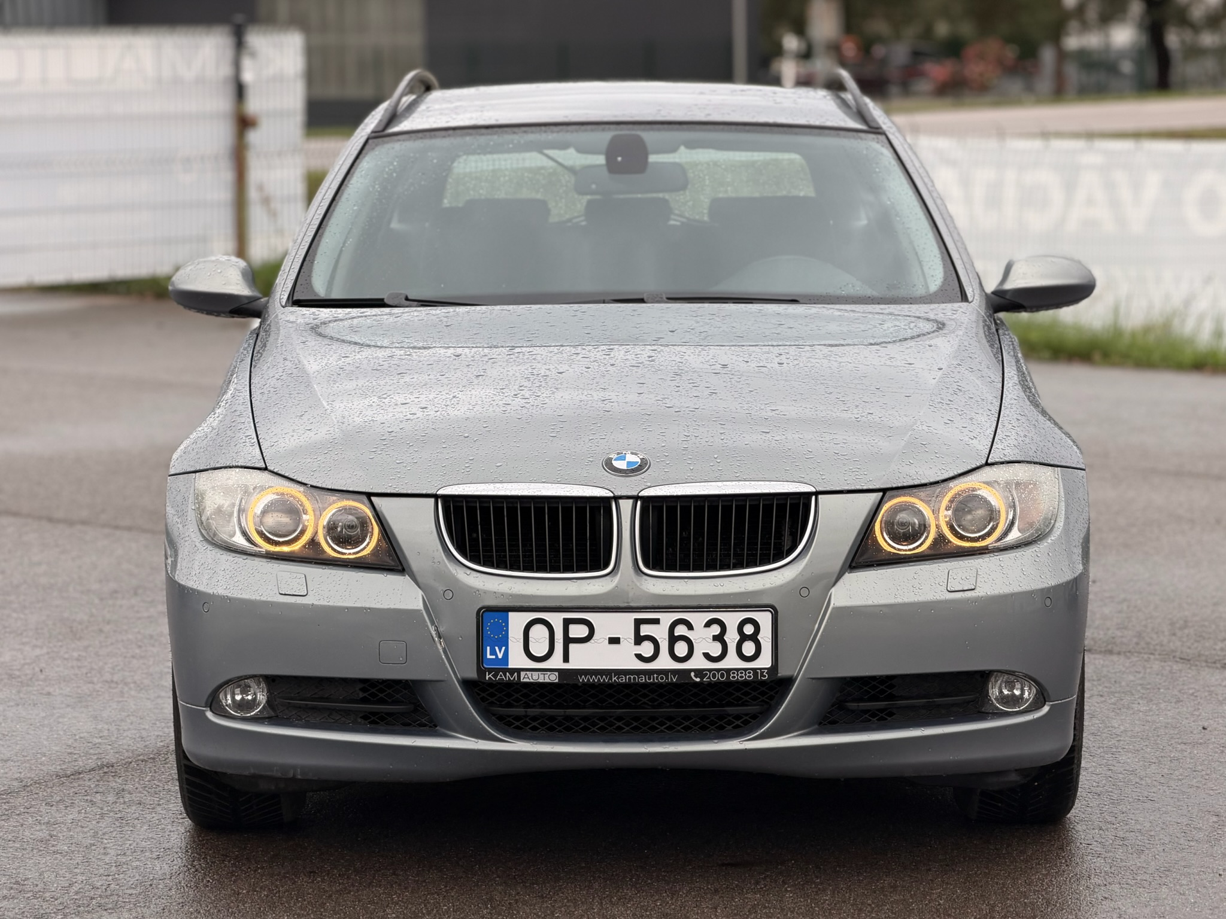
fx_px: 3542
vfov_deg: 14.8
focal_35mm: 100
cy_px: 460
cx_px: 613
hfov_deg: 19.6
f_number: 2.8
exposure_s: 1/121
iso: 64
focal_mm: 16.89
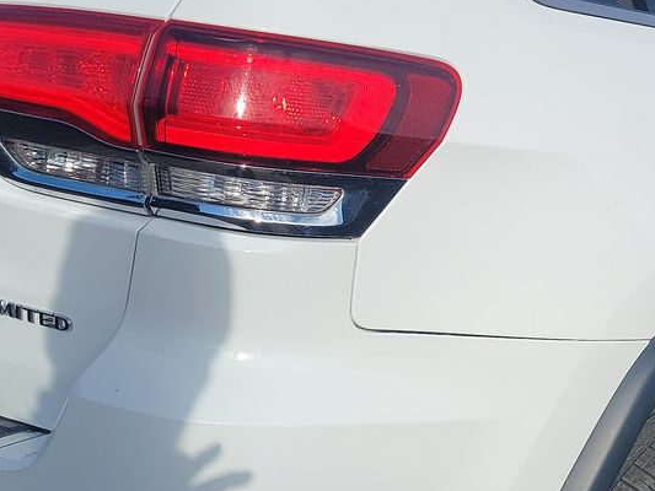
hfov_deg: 26.7
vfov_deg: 20.4
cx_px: 489
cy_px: 319
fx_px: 1363
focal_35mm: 72
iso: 50
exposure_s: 1/1163
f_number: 1.8
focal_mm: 6.7
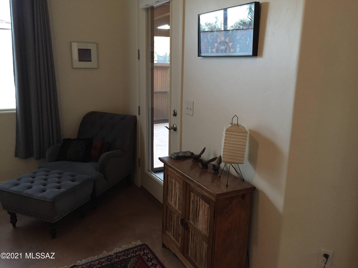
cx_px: 179
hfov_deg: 61.7
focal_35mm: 29
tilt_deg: -13.3
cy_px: 134
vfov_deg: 48.2
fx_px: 300
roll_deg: -2.5
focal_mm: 4.15
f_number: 2.2
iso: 250
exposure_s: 1/15
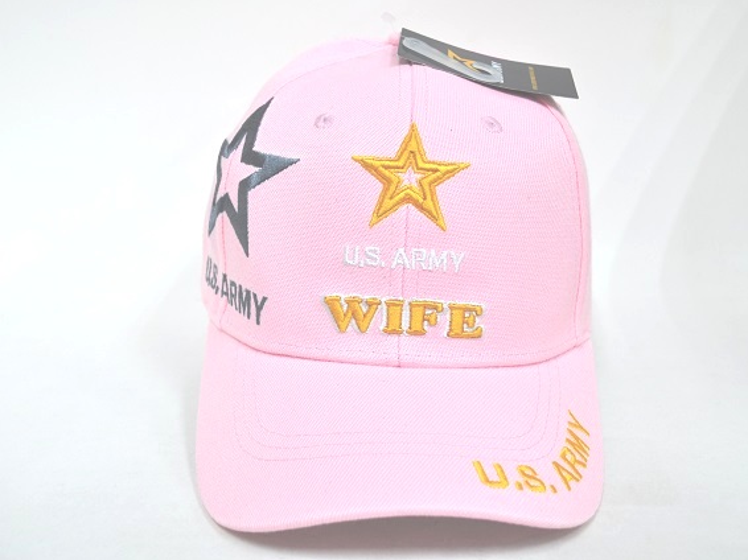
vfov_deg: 30.5
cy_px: 280
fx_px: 1027
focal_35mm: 48
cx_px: 394
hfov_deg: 40.0
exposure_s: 1/125
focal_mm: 29
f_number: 5.6
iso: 400
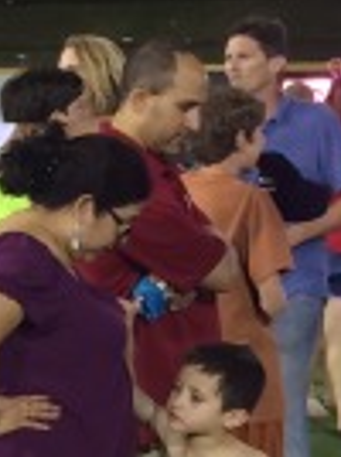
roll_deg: +1.8
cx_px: -515
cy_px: 445
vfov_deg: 10.6
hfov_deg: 7.4
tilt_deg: -9.3
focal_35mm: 185
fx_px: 2438
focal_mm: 4.15
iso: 40
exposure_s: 1/30
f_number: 2.2
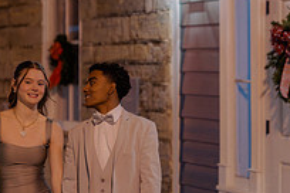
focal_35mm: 148
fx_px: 1192
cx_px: 146
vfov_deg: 9.2
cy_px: 168
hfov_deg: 13.9
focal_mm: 50
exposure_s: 1/200
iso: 2500
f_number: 1.4
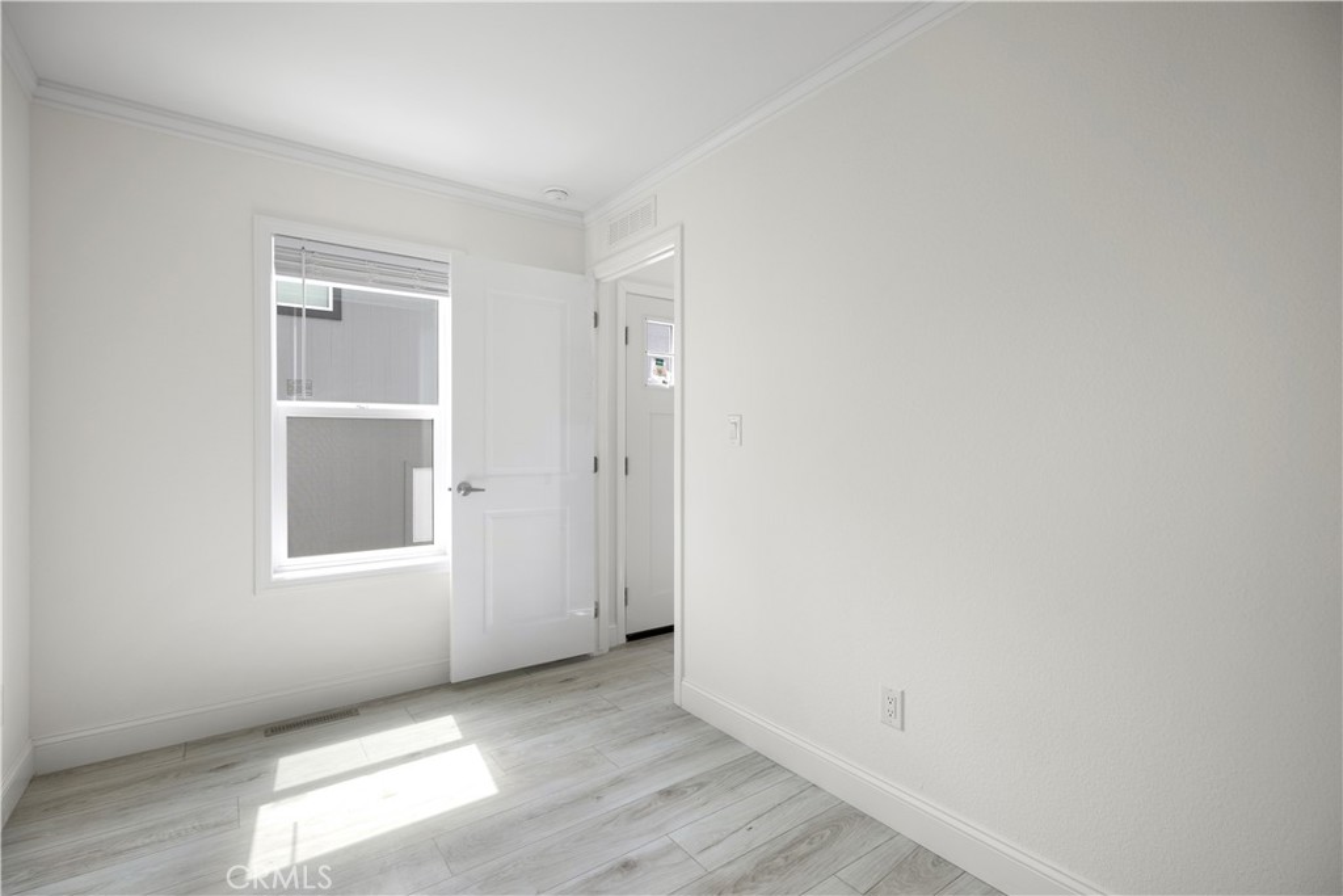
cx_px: 672
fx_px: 597
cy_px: 448
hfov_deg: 96.7
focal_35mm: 16
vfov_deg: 73.8
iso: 200
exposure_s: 1/20
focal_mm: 16
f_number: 6.3
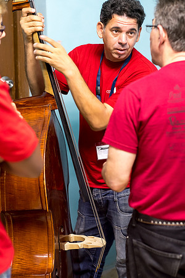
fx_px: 647
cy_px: 139
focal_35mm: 84
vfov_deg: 24.2
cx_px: 92
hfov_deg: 16.3
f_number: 2.2
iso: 2000
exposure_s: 1/60
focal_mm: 56
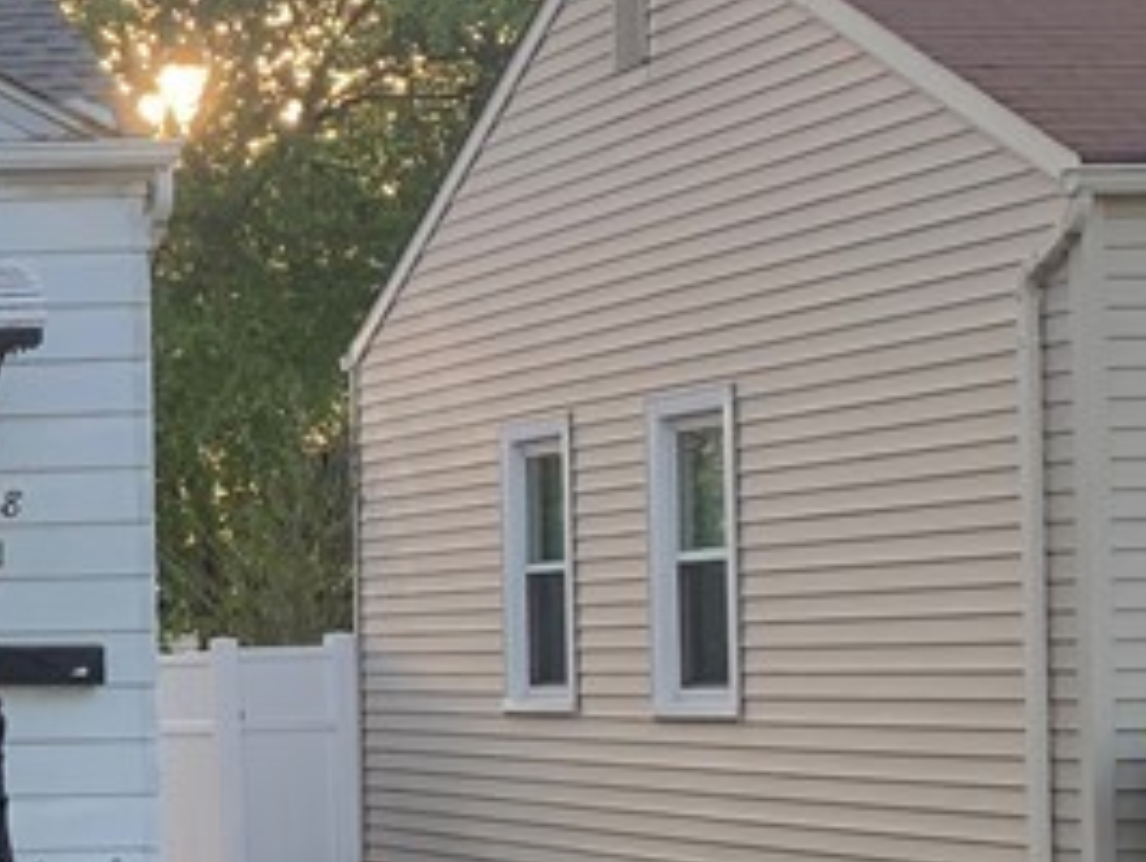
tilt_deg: -0.6
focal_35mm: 100
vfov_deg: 14.7
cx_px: -883
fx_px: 3314
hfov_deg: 16.6
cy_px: 698
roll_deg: +0.5
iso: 25
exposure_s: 1/214
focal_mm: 4.25
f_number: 1.8
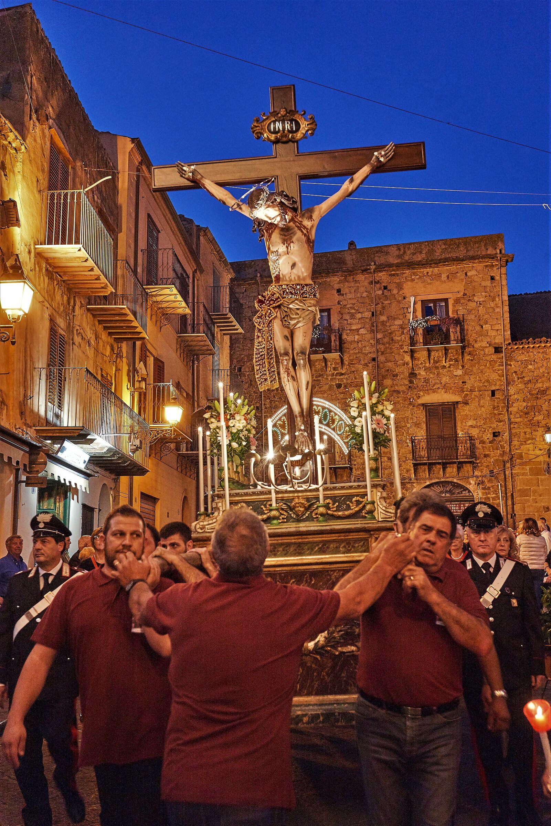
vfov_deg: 54.4
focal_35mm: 35
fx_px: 803
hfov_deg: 37.9
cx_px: 276
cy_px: 413
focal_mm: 35
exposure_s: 1/30
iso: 500
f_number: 6.3
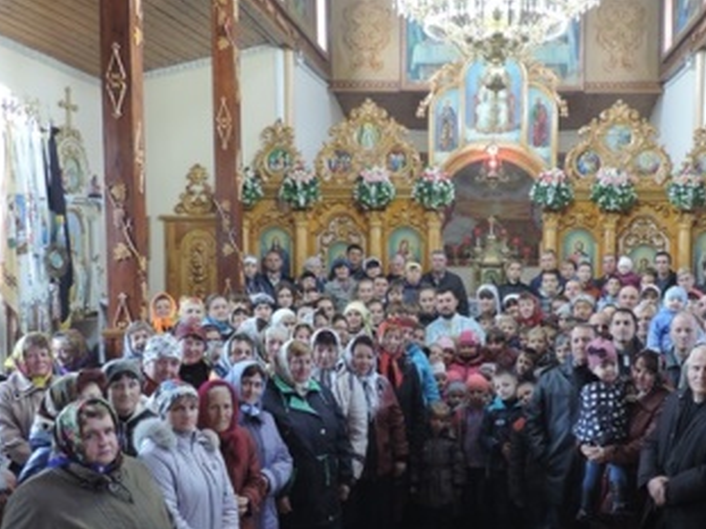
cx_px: 461
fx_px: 917
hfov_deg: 41.6
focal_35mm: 45
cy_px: 312
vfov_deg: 32.1
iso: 400
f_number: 3.1
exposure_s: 1/13
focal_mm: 4.9
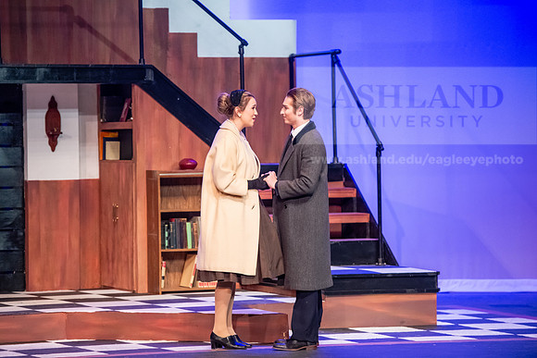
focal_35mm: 170
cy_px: 179
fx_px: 2536
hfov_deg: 12.1
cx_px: 268
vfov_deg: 8.1
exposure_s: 1/200
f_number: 3.2
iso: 3200
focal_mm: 170
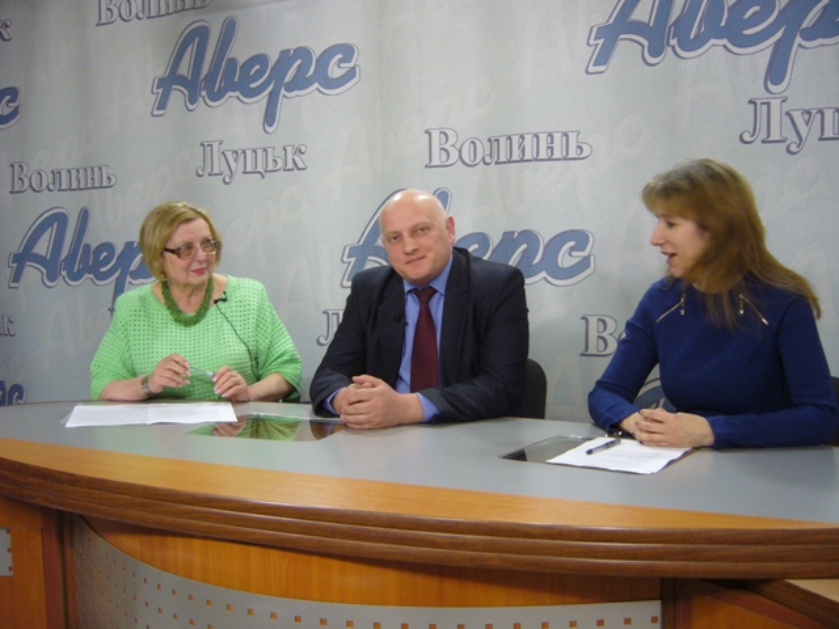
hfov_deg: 52.6
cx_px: 420
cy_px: 314
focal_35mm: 35
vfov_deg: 40.7
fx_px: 848
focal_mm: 5.8
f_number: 2.8
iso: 200
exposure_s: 1/15
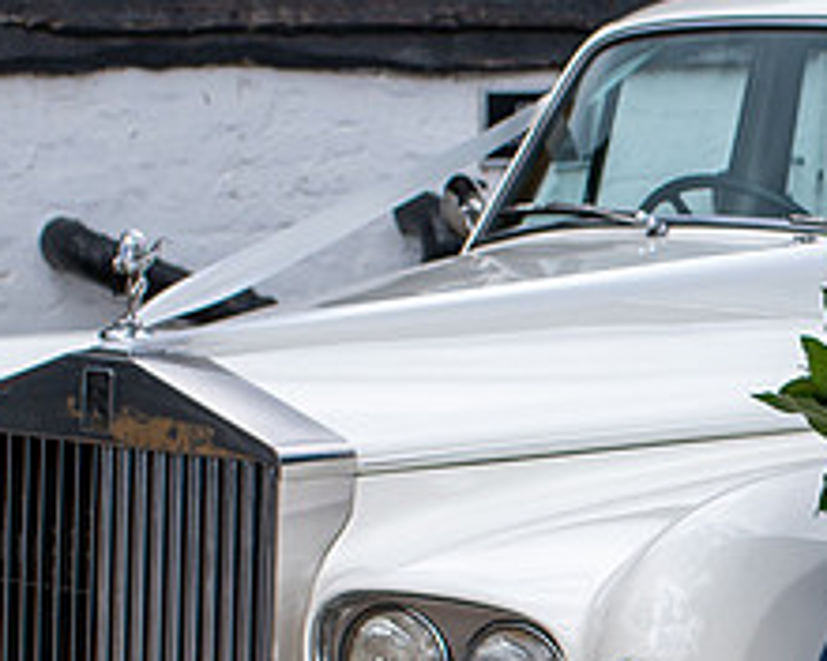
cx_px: 1071
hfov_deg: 10.2
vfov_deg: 8.3
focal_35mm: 186
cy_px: 642
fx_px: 4553
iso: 100
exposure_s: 1/250
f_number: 5
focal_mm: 35
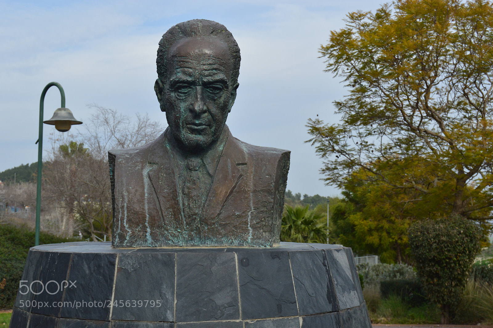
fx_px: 718
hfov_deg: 37.9
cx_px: 246
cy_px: 164
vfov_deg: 25.7
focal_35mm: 52
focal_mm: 35
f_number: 11
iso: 400
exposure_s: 1/400
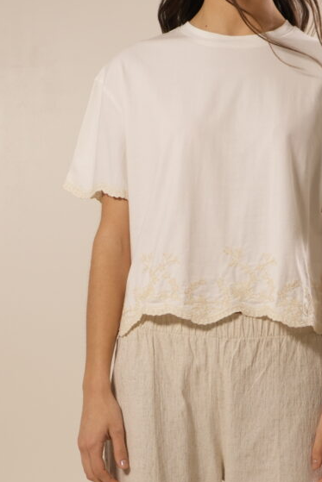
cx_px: 239
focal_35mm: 161
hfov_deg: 8.5
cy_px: 332
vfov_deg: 12.7
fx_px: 2159
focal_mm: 50
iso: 400
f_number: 3.2
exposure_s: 1/100
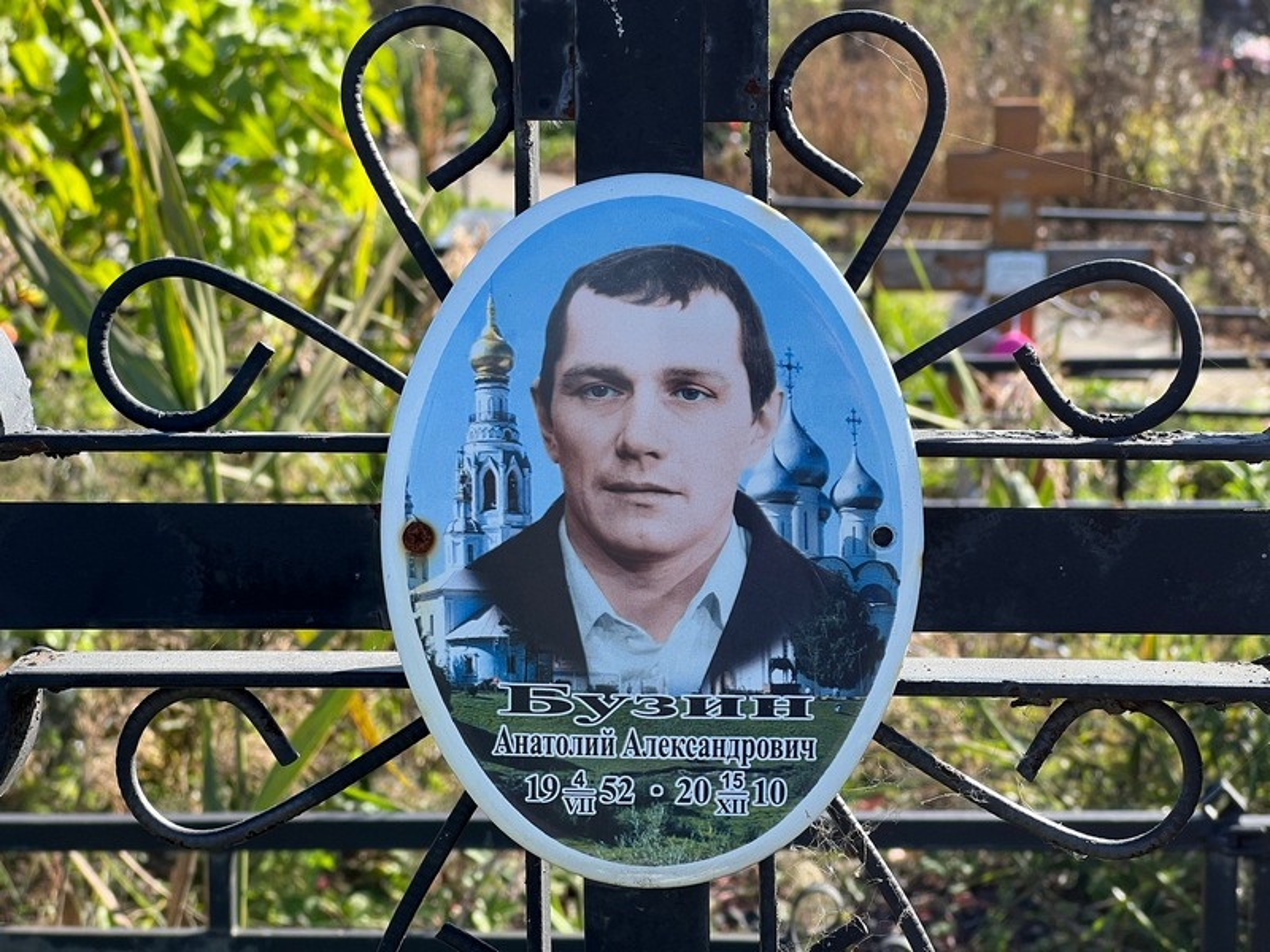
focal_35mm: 77
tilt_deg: -9.5
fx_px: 2825
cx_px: 635
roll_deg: +1.3
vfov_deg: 19.1
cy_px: 476
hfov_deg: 25.3
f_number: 2.8
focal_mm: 9
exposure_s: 1/235
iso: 32
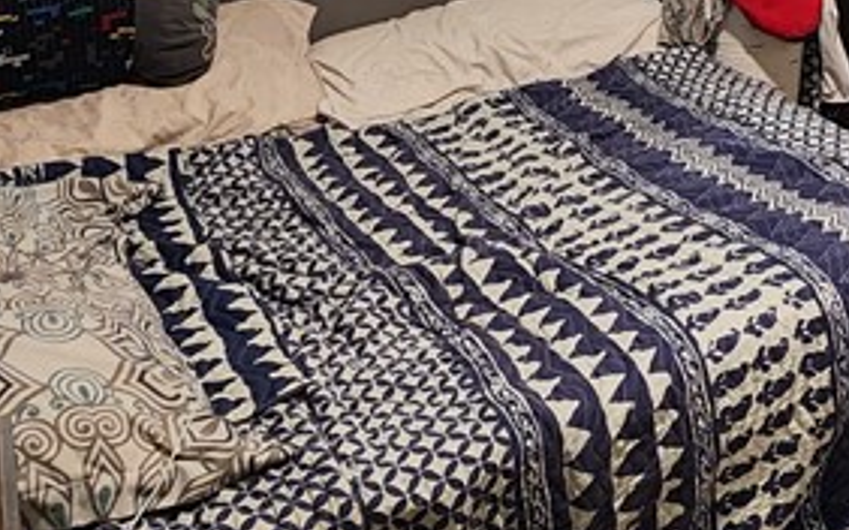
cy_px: -247
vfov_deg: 21.8
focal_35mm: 50
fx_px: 1156
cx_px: 786
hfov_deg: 37.3
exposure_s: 1/30
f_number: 2.2
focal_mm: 2.2
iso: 320
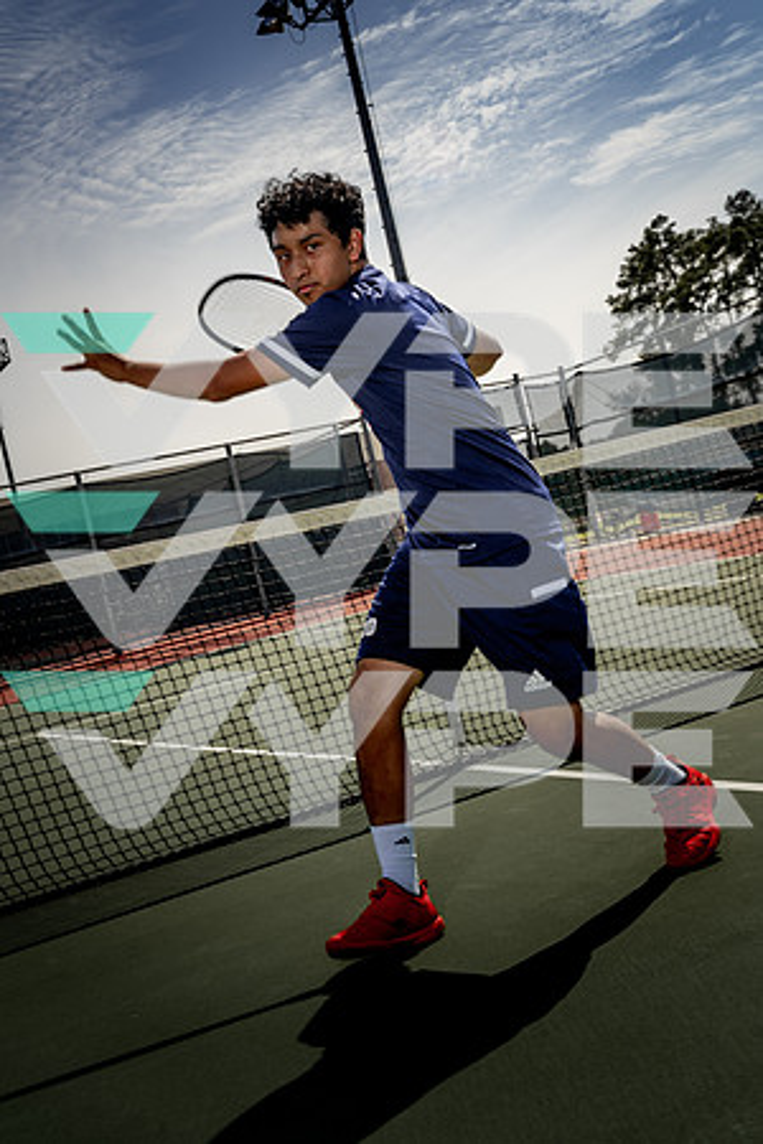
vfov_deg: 45.4
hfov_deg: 31.2
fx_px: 1367
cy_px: 572
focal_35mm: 43
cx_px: 382
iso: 100
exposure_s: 1/250
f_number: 10
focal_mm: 43
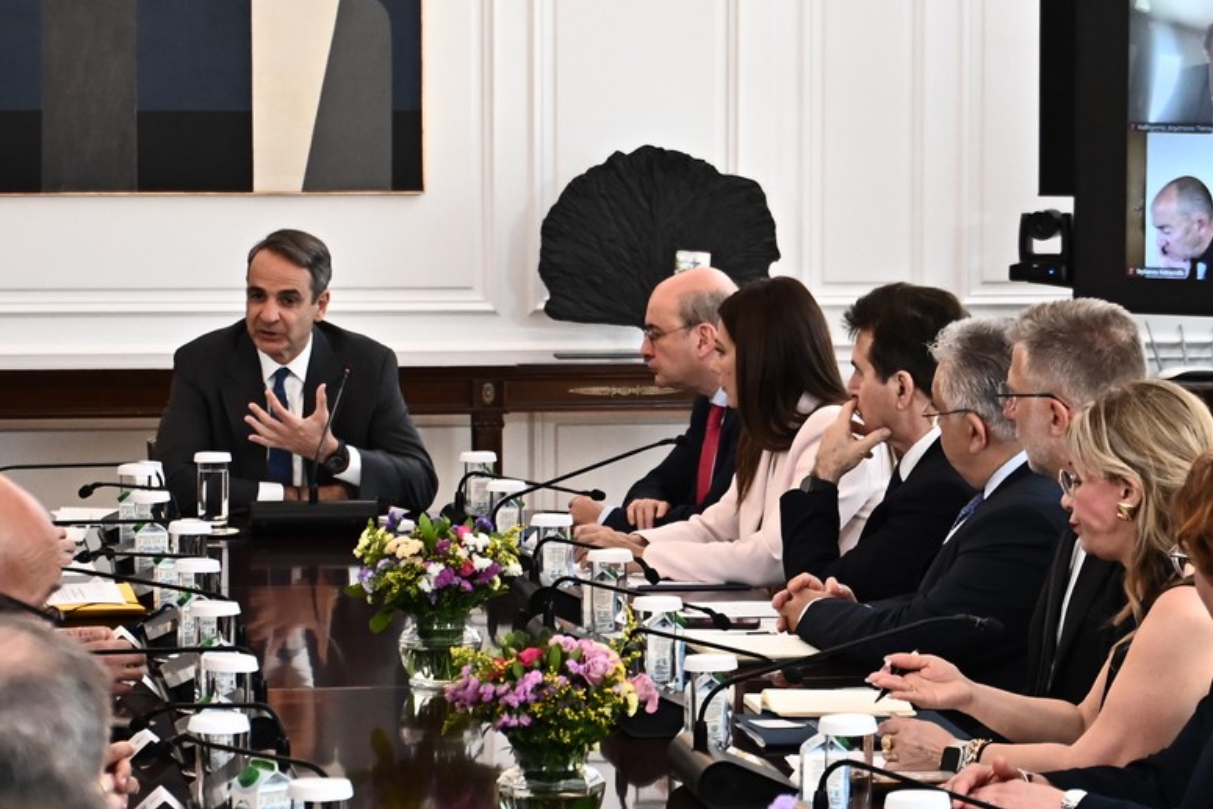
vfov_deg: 12.1
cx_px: 693
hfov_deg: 18.1
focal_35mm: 113
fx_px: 3808
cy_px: 596
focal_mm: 49
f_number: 4
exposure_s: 1/400
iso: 1600
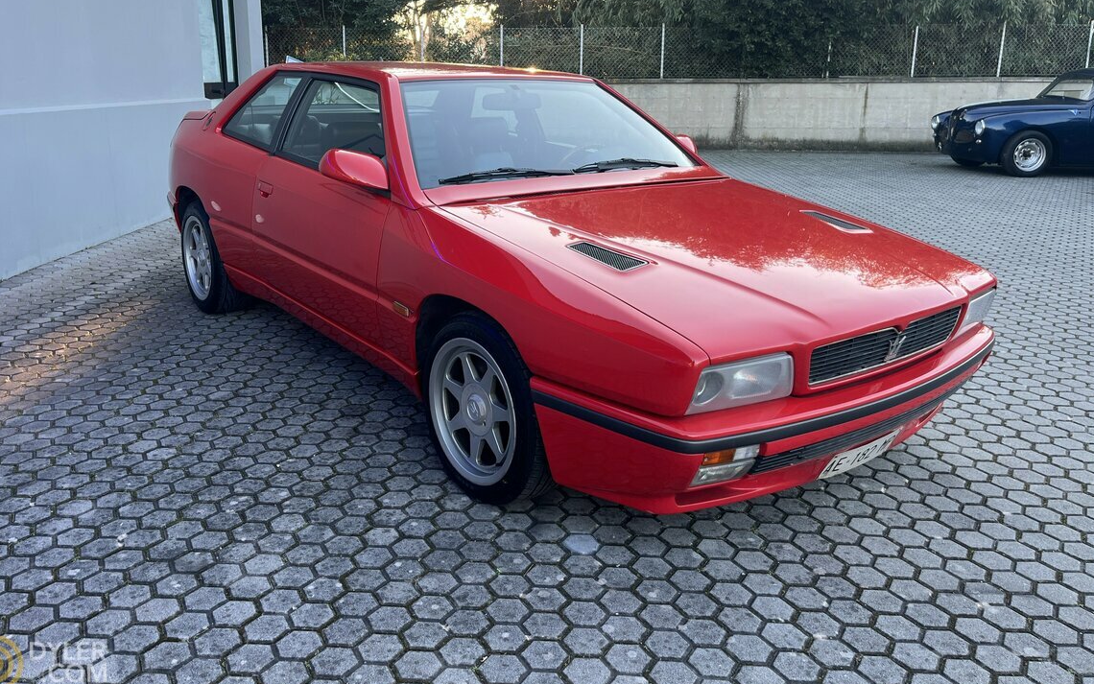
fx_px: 865
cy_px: 270
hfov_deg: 64.6
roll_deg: -0.2
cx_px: 529
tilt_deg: -12.7
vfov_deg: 42.9
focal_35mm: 29
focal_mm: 5.1
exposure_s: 1/122
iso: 50
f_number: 1.6
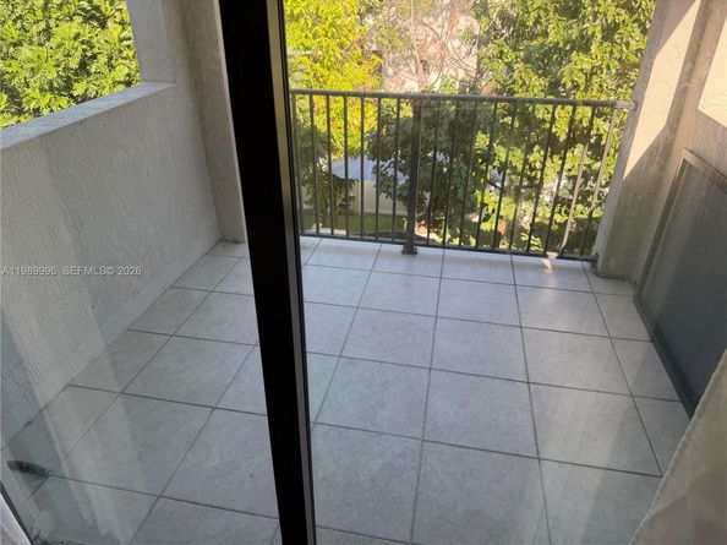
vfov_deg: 56.8
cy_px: 272
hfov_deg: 71.6
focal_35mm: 24
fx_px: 504
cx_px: 364
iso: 100
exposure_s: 1/470
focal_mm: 6.76
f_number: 1.78
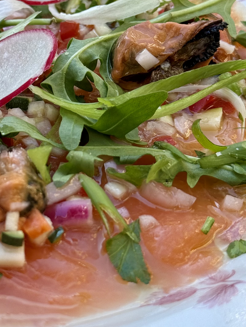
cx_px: 41
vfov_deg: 21.8
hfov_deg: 16.3
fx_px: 853
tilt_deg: -40.6
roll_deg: +0.6
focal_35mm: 90
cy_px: 151
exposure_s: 1/625
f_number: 1.78
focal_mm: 6.76
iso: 80
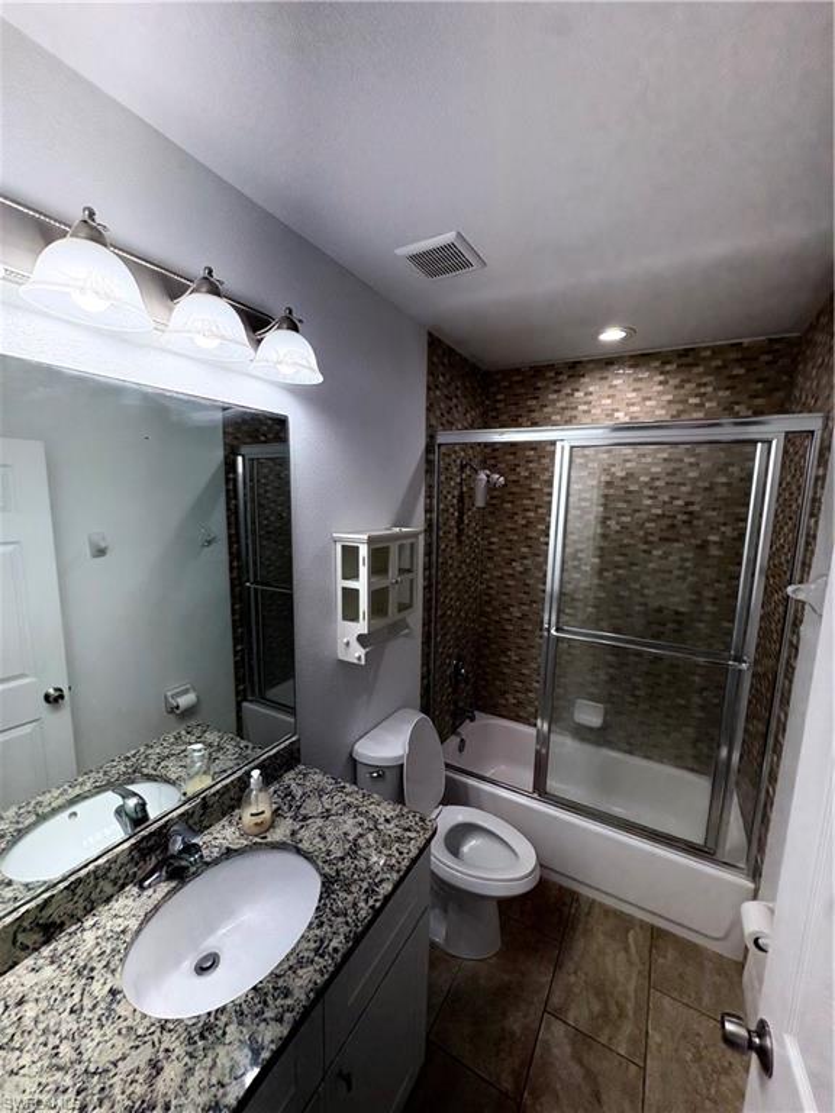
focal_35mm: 14
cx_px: 418
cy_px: 556
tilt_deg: -7.3
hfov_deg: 85.7
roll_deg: -1.4
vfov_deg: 102.1
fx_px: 450
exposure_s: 1/120
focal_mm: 2.22
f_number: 2.2
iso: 125
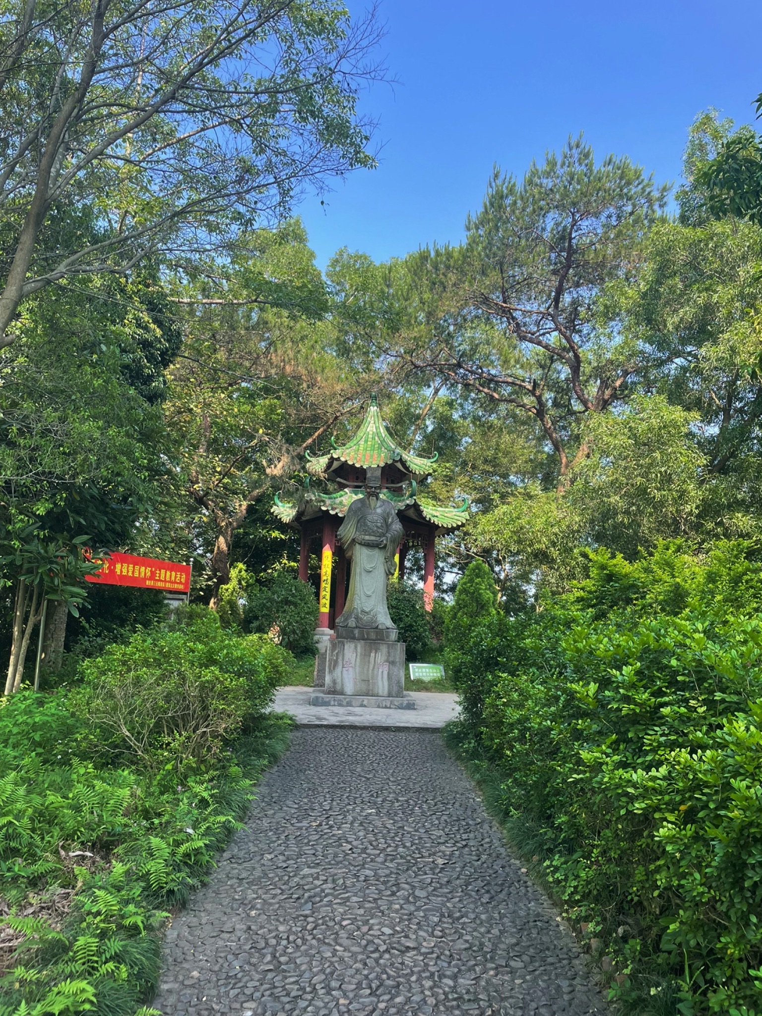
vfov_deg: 67.3
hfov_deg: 53.1
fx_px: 763
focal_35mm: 26
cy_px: 508
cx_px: 381
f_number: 1.6
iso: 32
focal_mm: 4.2
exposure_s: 1/749
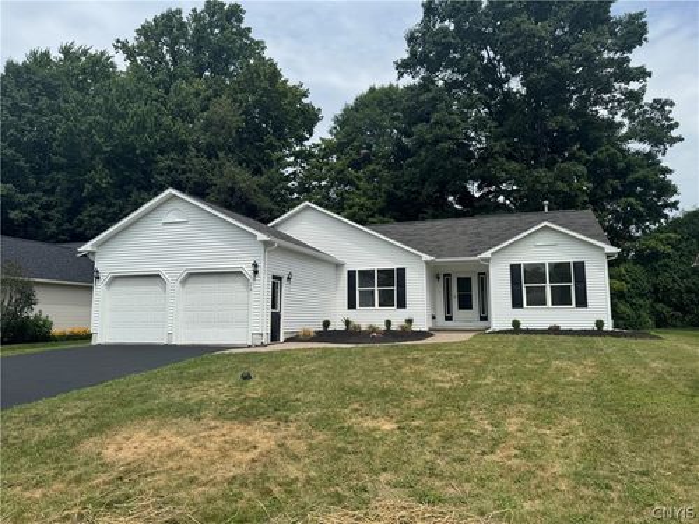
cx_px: 350
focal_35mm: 24
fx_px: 485
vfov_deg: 56.8
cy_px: 262
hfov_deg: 71.6
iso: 80
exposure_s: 1/5814
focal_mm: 6.76
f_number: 1.78
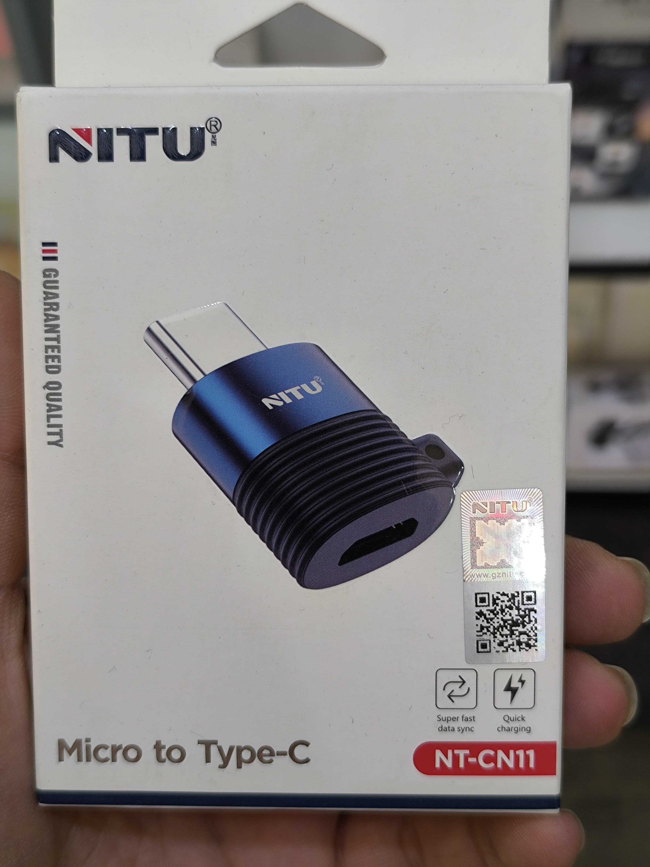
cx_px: 325
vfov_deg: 41.2
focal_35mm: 46
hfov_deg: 31.5
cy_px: 434
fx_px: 1152
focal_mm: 6.14
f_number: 1.65
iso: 250
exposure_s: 1/100
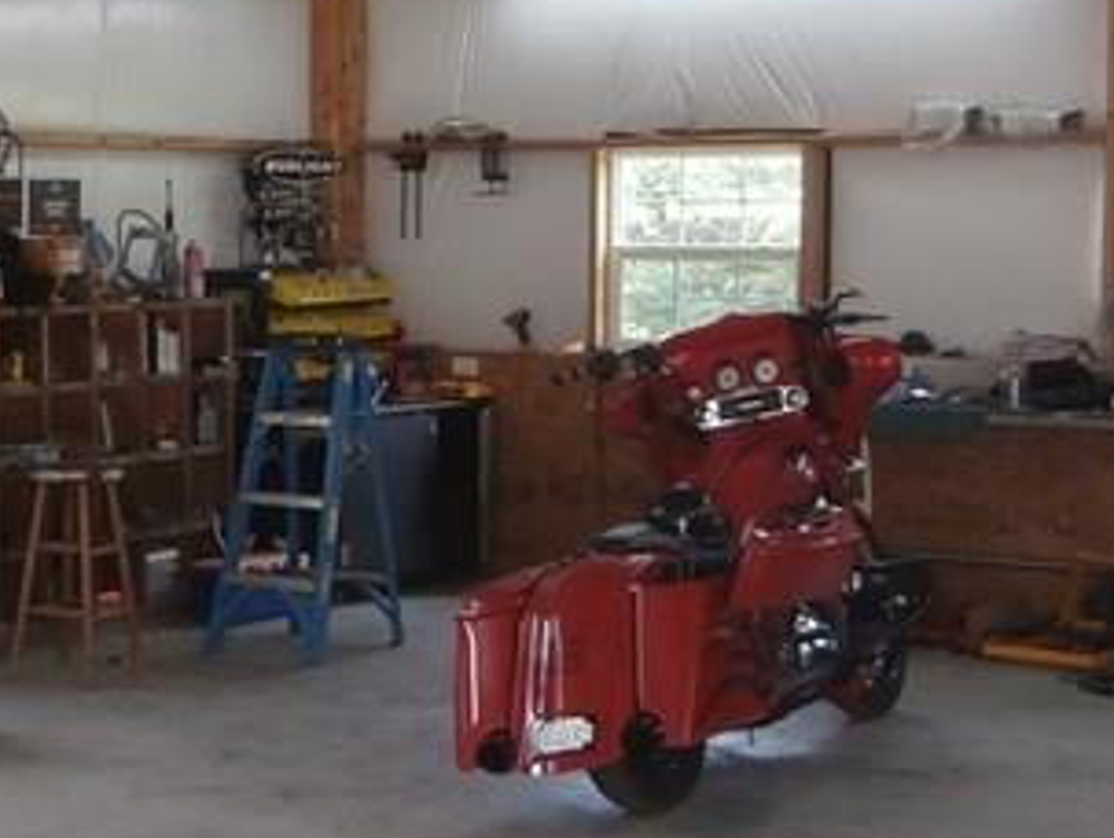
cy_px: 327
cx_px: -11
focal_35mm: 81
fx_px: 2610
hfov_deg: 23.1
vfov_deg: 18.2
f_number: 3
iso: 100
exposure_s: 1/40
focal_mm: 4.2
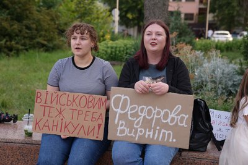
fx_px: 413
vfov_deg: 22.6
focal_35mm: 60
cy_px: 82
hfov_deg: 33.4
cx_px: 124
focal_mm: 60
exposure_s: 1/160
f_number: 4
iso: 125
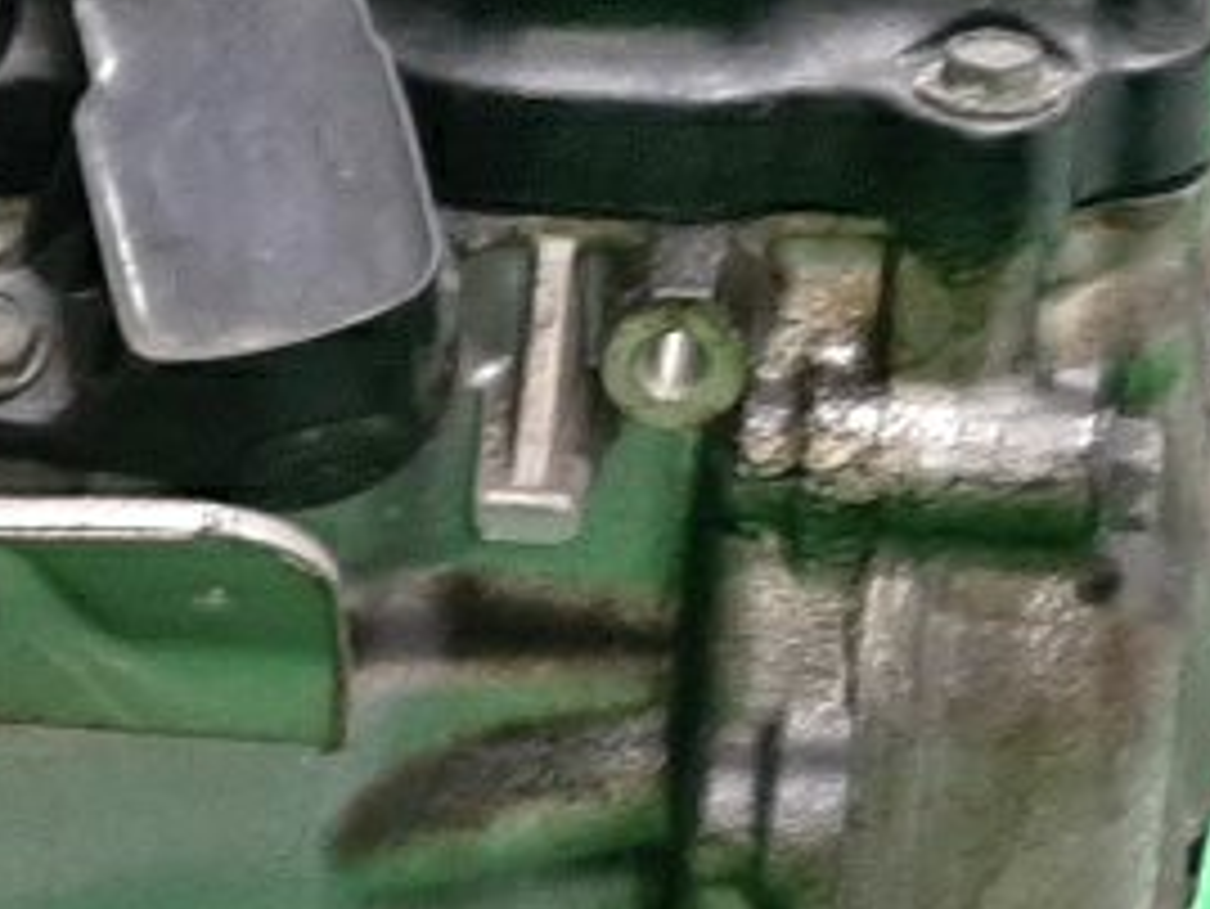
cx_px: -670
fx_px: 4861
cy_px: 900
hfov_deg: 13.3
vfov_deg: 10.6
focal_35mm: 139
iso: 168
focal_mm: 3.93
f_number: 1.7
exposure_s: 1/33
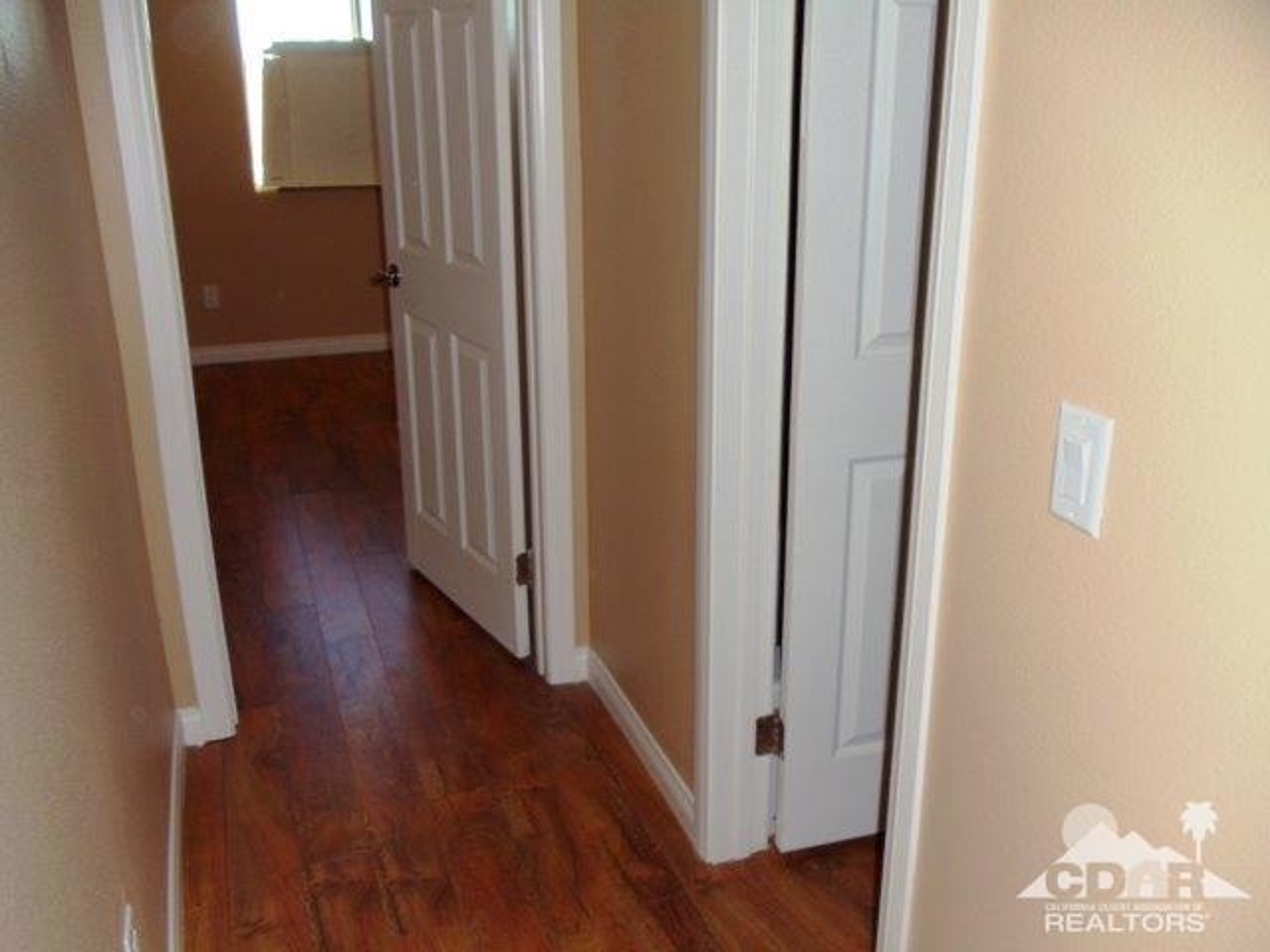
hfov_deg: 42.9
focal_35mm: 44
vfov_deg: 32.9
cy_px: 476
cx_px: 635
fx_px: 1614
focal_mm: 6
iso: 100
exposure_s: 1/30
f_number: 3.5
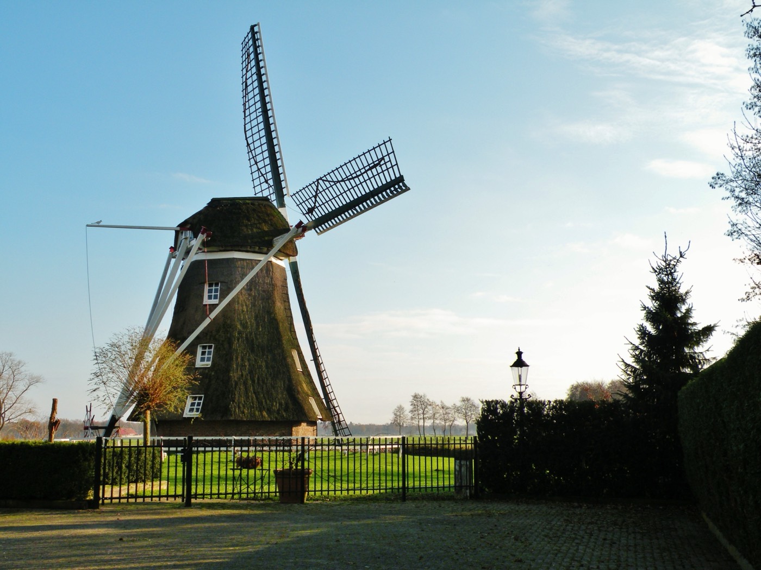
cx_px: 380
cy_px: 285
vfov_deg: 34.3
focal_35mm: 42
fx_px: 923
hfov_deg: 44.8
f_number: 5.6
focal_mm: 7.4
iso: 64
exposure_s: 1/227
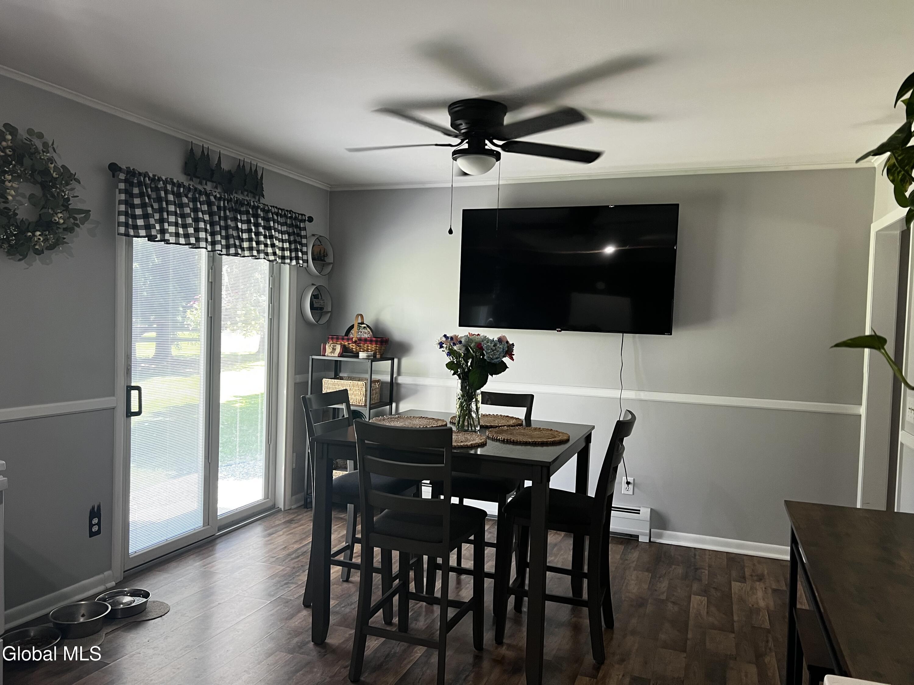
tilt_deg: -2.7
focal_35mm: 26
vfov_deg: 53.1
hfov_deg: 67.3
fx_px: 687
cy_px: 342
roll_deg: -1.7
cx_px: 457
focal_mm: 5.7
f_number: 1.5
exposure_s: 1/71
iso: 125
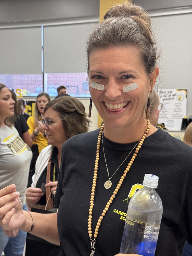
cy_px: 128
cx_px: 96
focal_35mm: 48
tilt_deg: -2.9
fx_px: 355
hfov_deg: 30.3
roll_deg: -0.8
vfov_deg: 39.7
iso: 200
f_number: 1.78
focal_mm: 6.76
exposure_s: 1/40
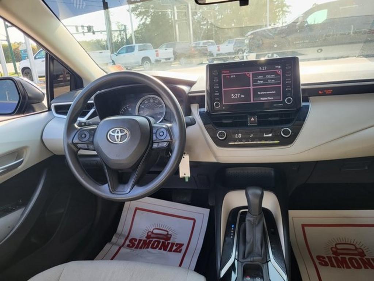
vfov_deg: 53.1
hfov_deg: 67.3
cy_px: 140
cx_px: 187
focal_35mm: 26
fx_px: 281
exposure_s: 1/144
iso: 40
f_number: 1.8
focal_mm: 5.4
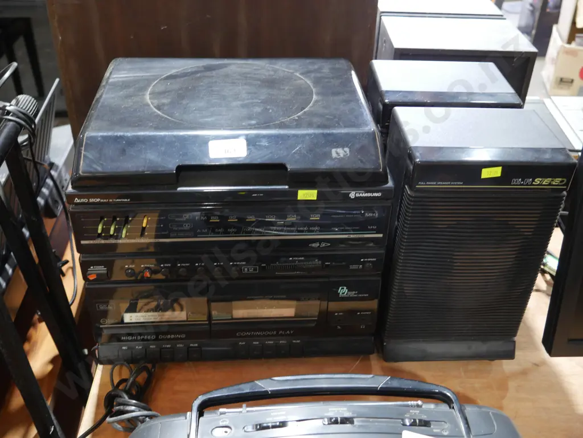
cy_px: 219
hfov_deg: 49.0
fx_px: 640
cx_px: 292
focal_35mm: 38
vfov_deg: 37.8
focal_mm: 19
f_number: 4.1
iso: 1250
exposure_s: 1/60
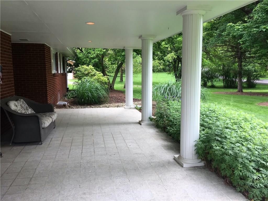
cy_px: 100
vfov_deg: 48.2
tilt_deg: -8.0
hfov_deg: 61.7
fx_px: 224
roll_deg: -0.6
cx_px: 134
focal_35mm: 29
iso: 32
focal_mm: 4.15
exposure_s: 1/120
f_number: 2.2
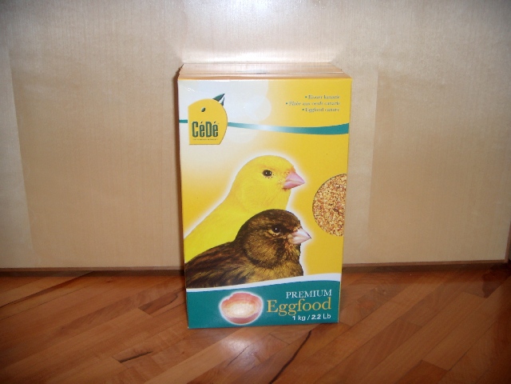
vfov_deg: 37.7
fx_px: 561
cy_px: 192
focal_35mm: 38
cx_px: 256
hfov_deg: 49.0
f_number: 3.5
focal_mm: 6.4
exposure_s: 1/60.2
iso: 64
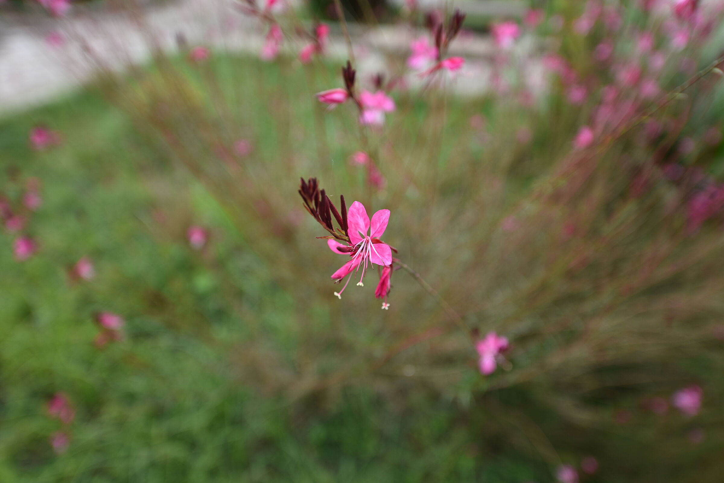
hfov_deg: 73.7
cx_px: 362
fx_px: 483
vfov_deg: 53.2
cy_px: 242
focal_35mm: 24
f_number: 2.8
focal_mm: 24
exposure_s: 1/1000
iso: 250
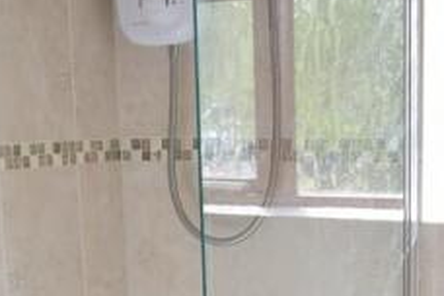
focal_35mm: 86
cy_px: 394
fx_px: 1061
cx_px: 278
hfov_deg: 23.6
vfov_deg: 15.1
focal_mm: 20
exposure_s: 1/60
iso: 100
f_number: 4
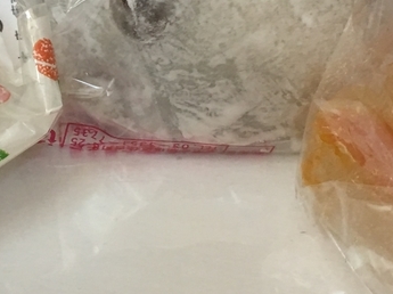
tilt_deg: -53.8
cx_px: 85
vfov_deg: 14.6
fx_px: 1145
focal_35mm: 101
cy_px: 77
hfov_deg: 19.3
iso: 40
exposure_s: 1/15
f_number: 2.2
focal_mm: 4.15
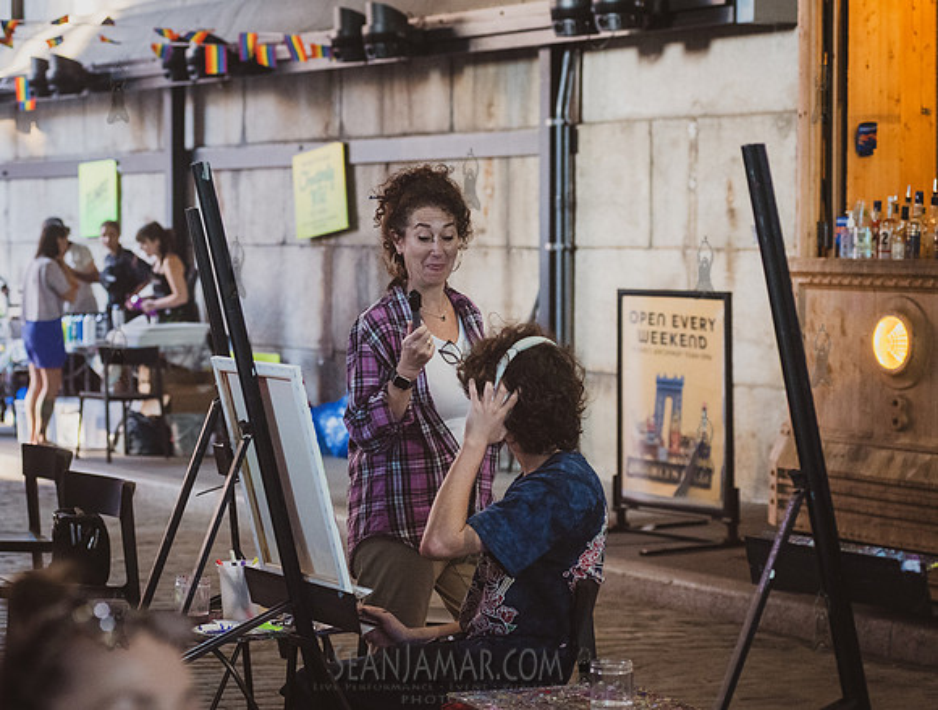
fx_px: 2581
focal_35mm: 95
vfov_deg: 15.7
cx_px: 386
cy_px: 330
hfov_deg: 20.6
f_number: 4
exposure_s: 1/160
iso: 3200
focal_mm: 80
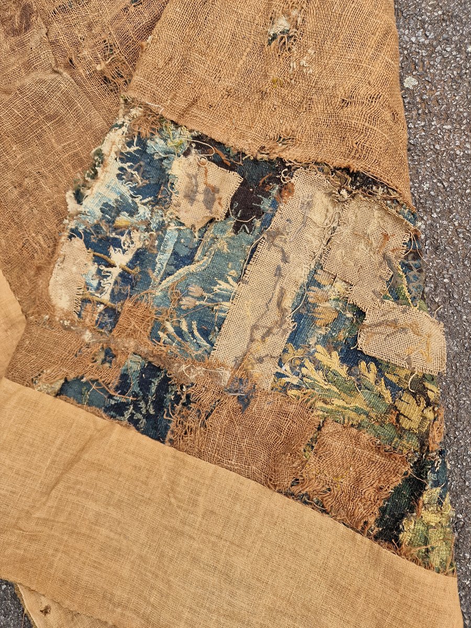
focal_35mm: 23
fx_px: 417
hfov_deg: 58.9
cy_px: 314
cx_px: 236
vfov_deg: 73.9
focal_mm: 6.4
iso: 50
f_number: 1.8
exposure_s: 1/570
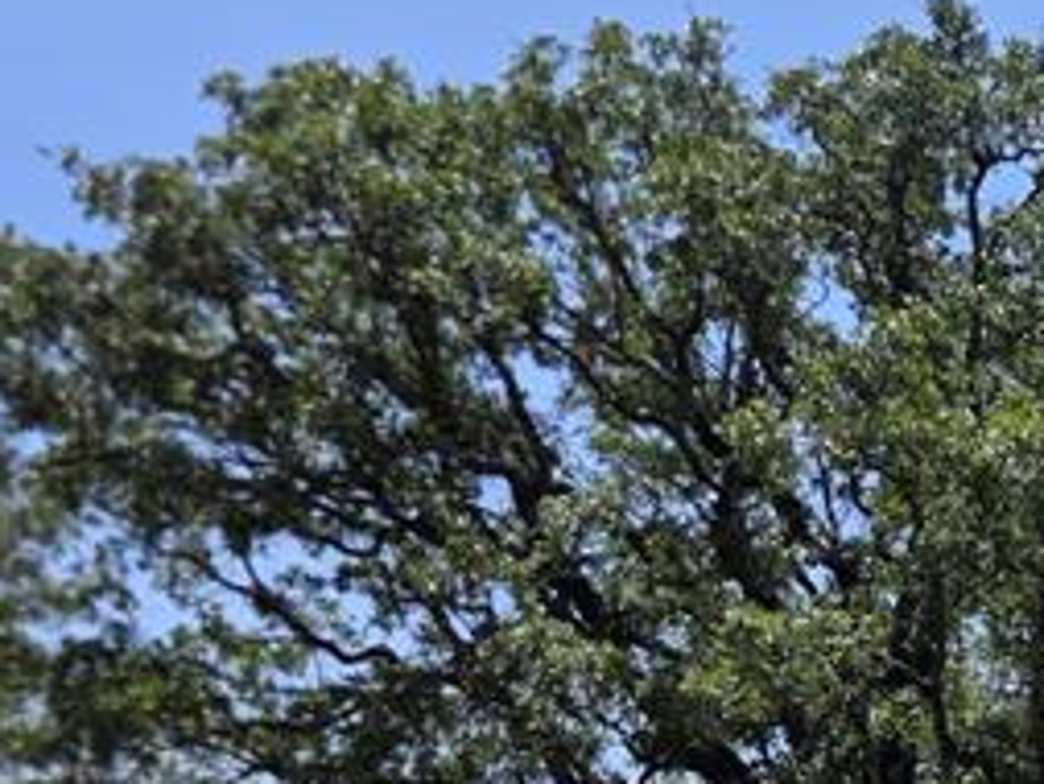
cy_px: 1205
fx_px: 2806
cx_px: 2043
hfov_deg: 16.5
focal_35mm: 93
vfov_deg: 14.7
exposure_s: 1/5017
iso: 80
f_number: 1.7
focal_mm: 6.3
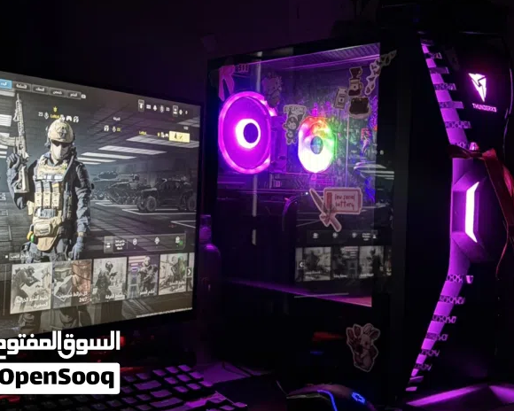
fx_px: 426
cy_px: 203
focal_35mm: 28
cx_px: 253
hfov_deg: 62.2
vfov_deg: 51.5
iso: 250
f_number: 1.6
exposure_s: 1/29
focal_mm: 5.96
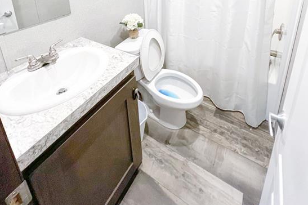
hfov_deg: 86.9
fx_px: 162
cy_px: 5
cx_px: 160
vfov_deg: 52.7
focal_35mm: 19
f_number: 1.8
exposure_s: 1/60
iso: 320
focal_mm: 1.57
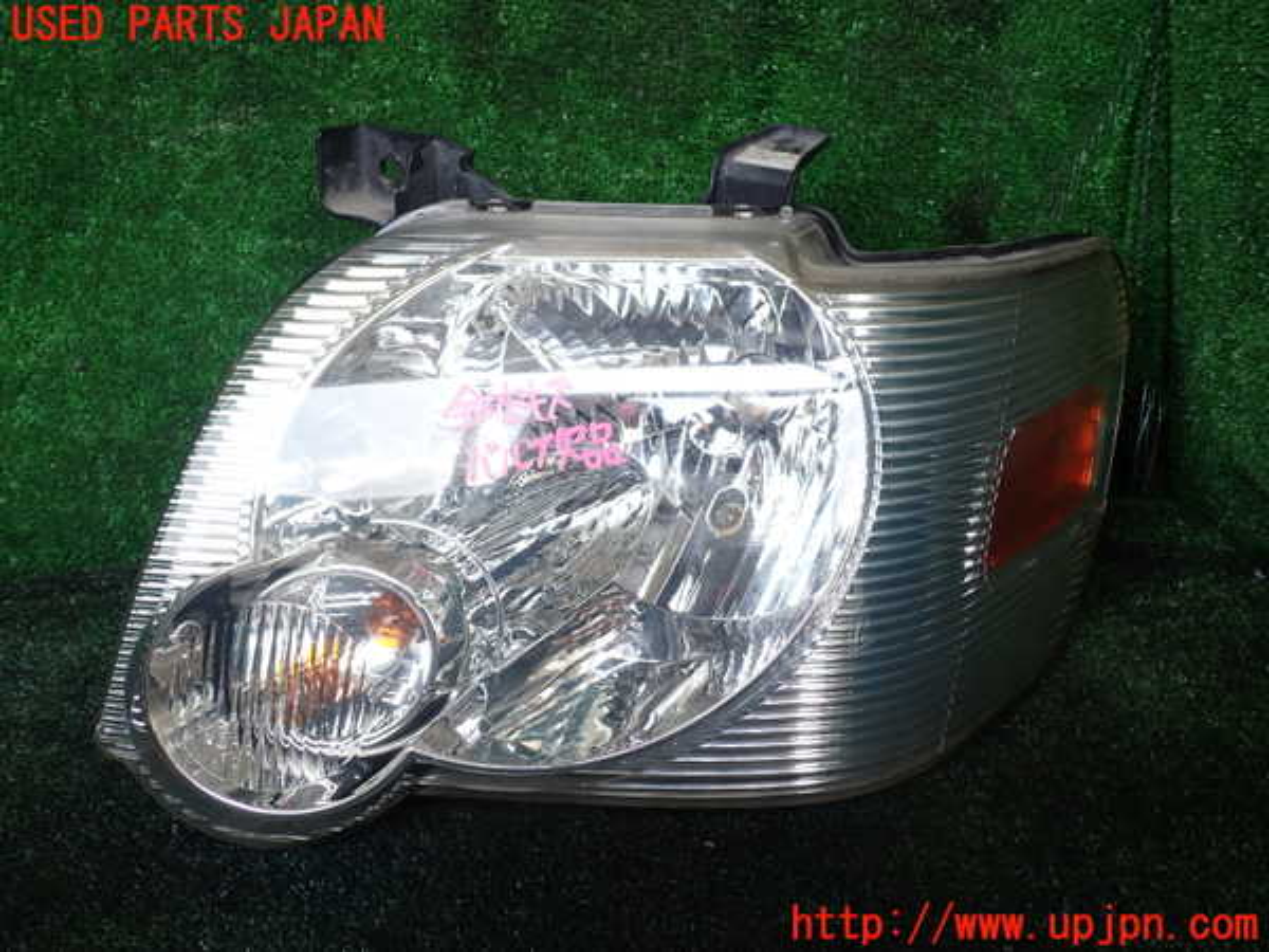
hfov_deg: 60.0
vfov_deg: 46.8
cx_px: 634
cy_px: 476
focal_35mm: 30
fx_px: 1100
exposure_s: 1/125
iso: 100
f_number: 3.2
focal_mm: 5.4
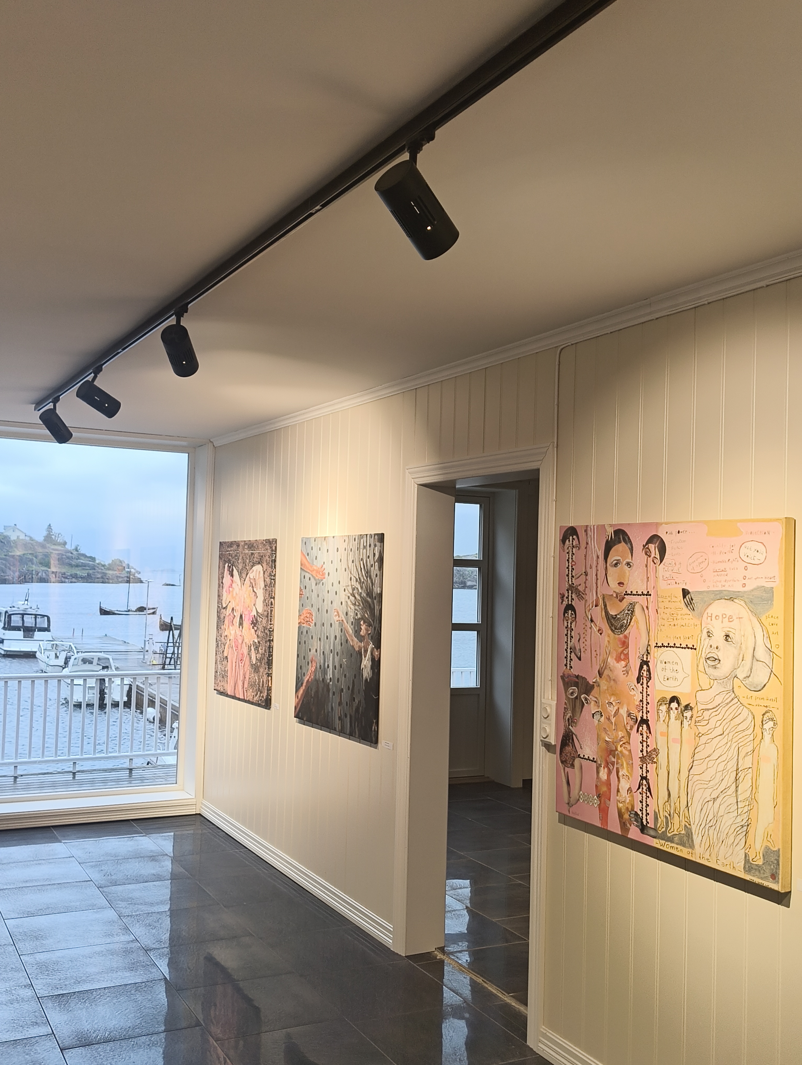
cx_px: 401
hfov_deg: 39.7
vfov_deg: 51.3
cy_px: 532
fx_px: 1109
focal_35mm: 36
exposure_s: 1/100
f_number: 1.87
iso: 119
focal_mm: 5.56
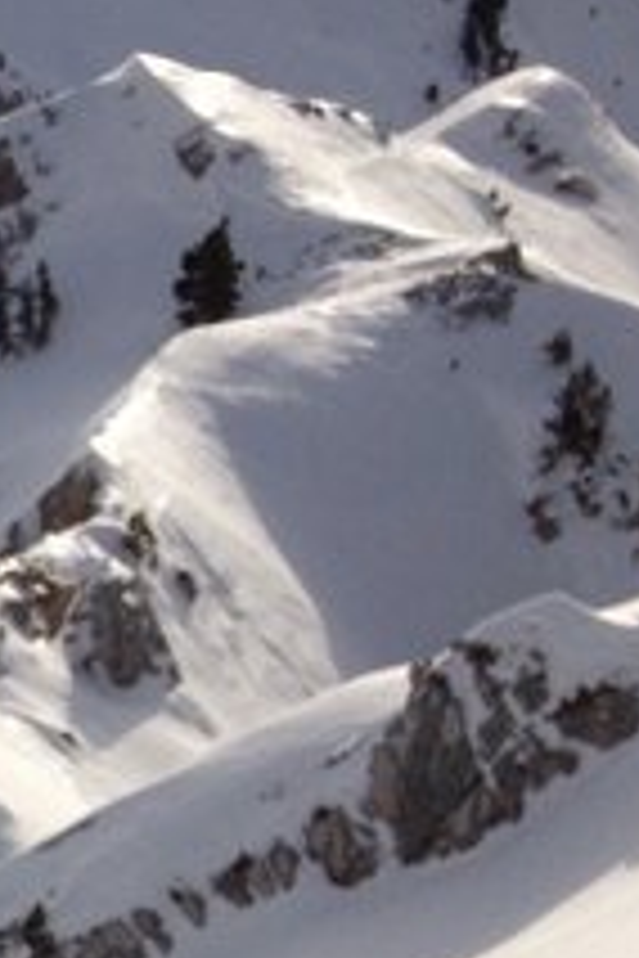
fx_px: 3647
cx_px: -1066
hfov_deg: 8.8
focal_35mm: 137
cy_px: 967
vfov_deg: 14.7
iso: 50
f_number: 2.4
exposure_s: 1/3690
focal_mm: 4.28
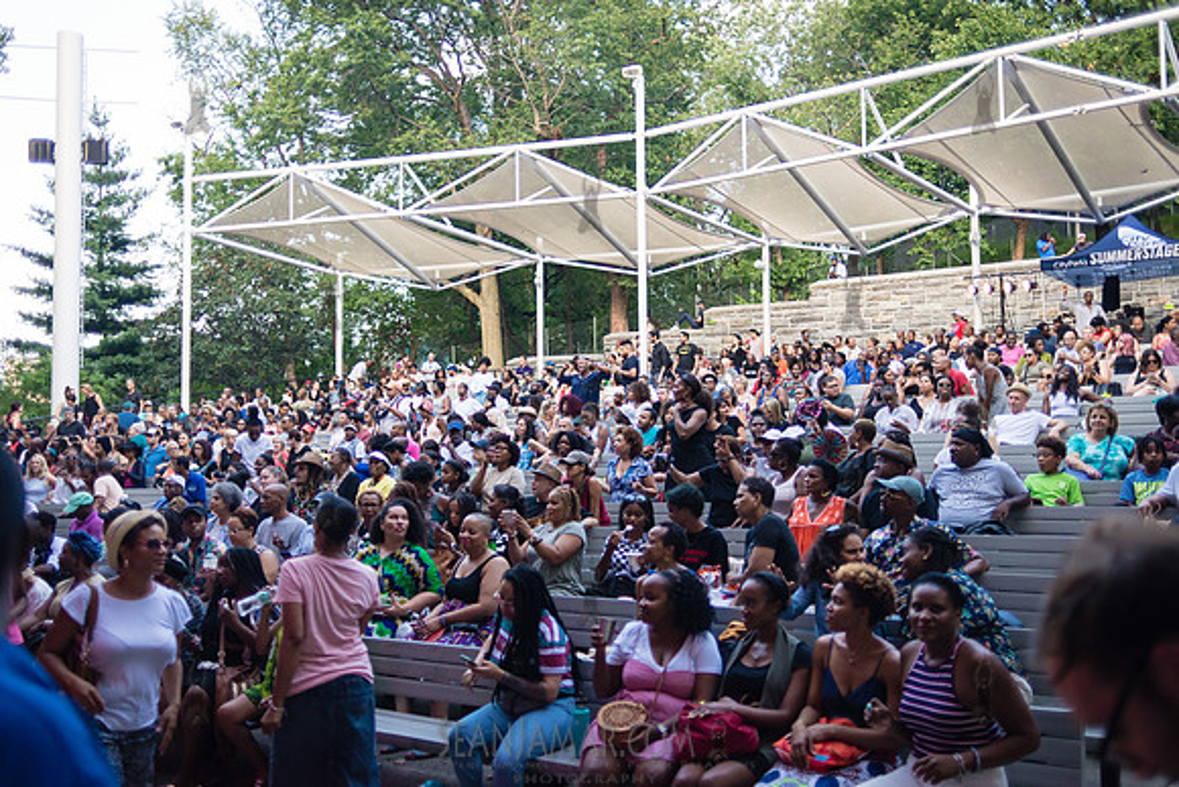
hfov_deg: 54.4
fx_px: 1146
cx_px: 590
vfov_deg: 37.9
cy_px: 394
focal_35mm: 35
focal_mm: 35
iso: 1250
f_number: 2
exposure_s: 1/1600
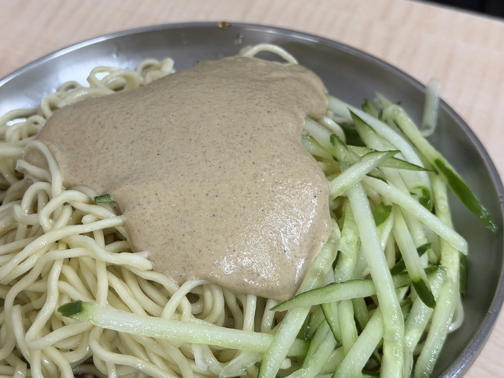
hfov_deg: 28.1
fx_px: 1005
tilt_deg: -42.7
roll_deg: +3.9
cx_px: 192
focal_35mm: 69
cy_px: 191
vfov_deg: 21.3
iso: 200
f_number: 1.78
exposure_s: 1/60
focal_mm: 6.76
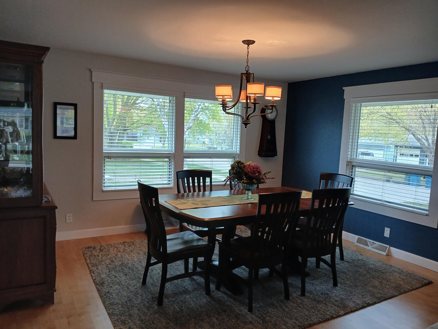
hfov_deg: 67.3
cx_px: 219
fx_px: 329
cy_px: 164
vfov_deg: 53.1
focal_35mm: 26
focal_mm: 3.98
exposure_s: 1/60
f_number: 1.8
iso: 160
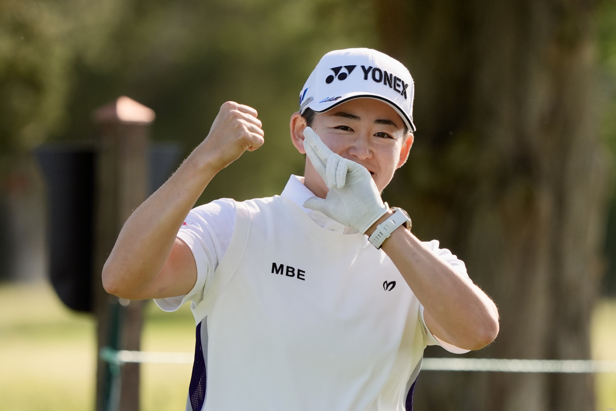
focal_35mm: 411
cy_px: 206
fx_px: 7032
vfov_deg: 3.3
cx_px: 308
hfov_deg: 5.0
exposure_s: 1/1250
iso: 800
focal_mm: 411
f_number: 6.3
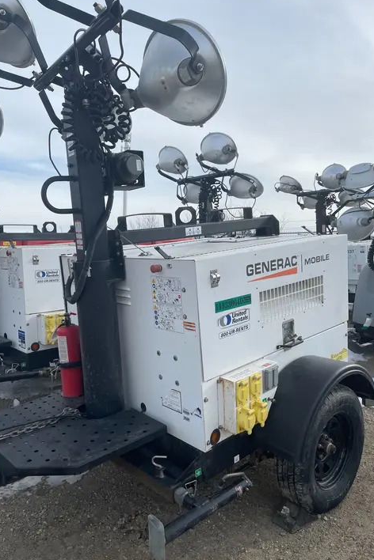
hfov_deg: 46.4
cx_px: 171
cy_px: 280
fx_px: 436
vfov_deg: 65.5
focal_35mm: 28
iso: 32
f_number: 1.6
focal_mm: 4.2
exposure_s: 1/4000
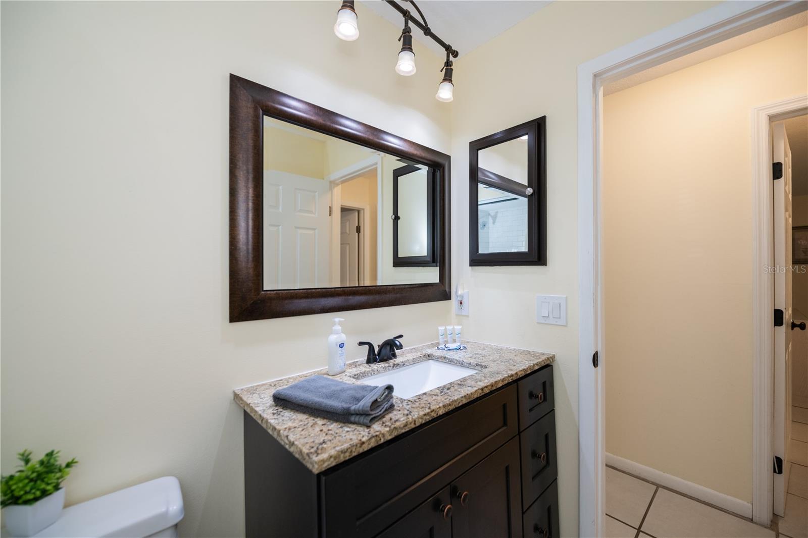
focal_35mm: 14
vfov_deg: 81.2
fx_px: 314
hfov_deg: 104.3
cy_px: 269
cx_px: 404
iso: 320
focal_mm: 14
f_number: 3.5
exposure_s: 1/250
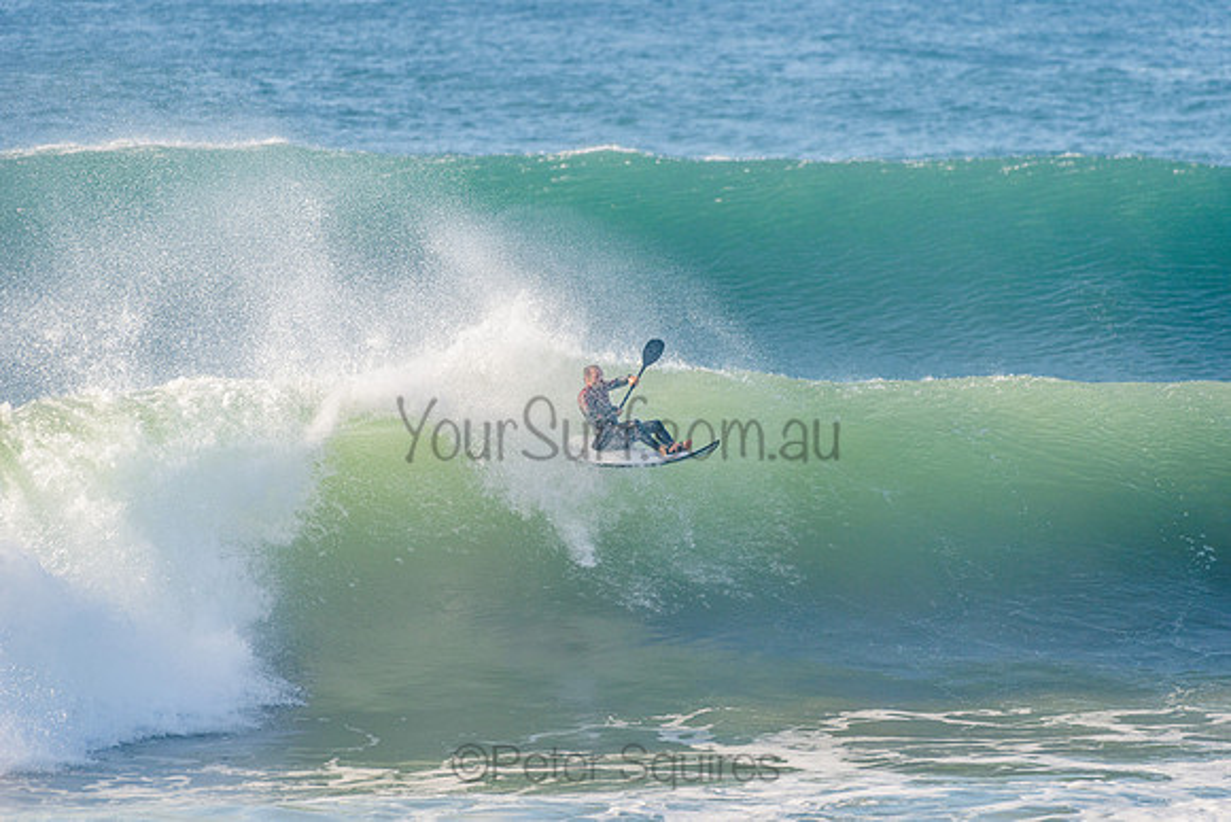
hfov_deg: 4.1
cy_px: 411
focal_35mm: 500
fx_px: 17100
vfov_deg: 2.8
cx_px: 616
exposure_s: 1/1600
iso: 280
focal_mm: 500
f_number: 5.6
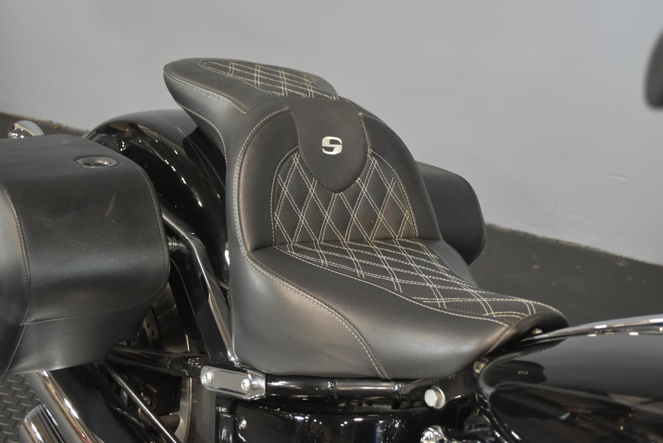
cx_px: 332
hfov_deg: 41.1
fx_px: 884
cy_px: 222
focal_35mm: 48
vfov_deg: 28.1
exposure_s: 1/25
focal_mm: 32
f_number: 4.8
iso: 1600
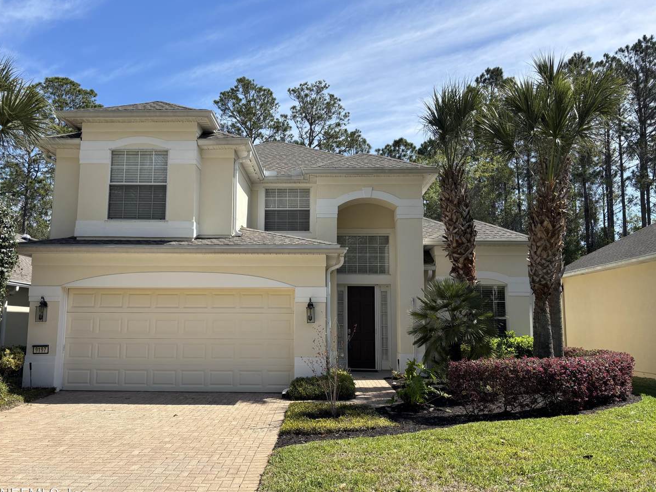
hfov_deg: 63.4
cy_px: 253
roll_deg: -0.3
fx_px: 530
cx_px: 303
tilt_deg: +6.6
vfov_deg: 49.7
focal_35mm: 28
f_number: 1.6
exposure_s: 1/2571
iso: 50
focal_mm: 5.96
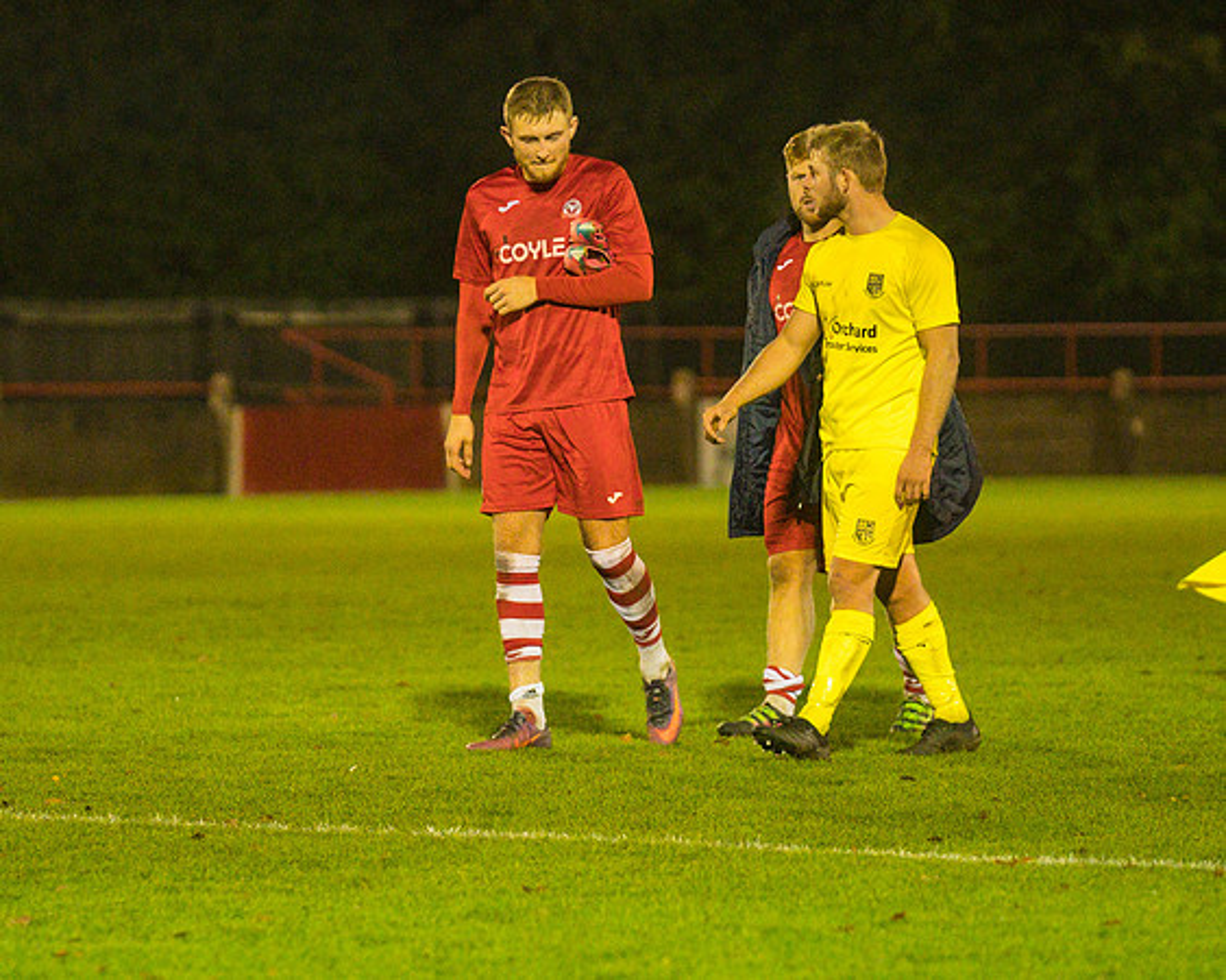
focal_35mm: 305
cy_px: 490
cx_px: 538
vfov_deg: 5.1
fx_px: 11051
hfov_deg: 6.3
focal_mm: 180
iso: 5000
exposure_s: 1/800
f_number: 2.8
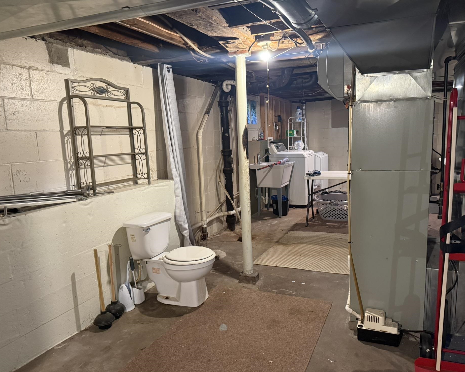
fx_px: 358
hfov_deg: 66.0
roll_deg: +2.2
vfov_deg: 54.9
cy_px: 192
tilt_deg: -8.2
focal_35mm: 26
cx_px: 247
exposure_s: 1/60
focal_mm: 6.76
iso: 640
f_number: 1.78
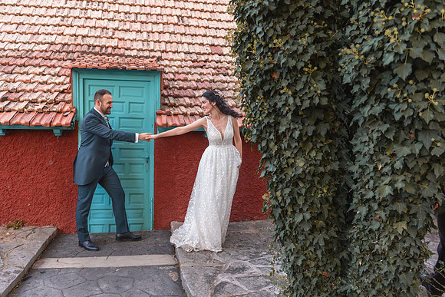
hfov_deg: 55.8
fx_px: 420
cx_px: 215
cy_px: 149
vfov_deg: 38.9
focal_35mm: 34
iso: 500
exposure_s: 1/125
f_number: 3.5
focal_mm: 32
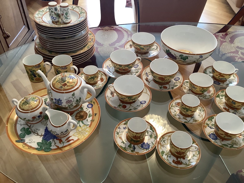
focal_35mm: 31
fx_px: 219
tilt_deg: -44.5
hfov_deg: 58.4
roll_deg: -1.4
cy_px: 92
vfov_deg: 45.4
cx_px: 122
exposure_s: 1/50
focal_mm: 3.3
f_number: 2.4
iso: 160
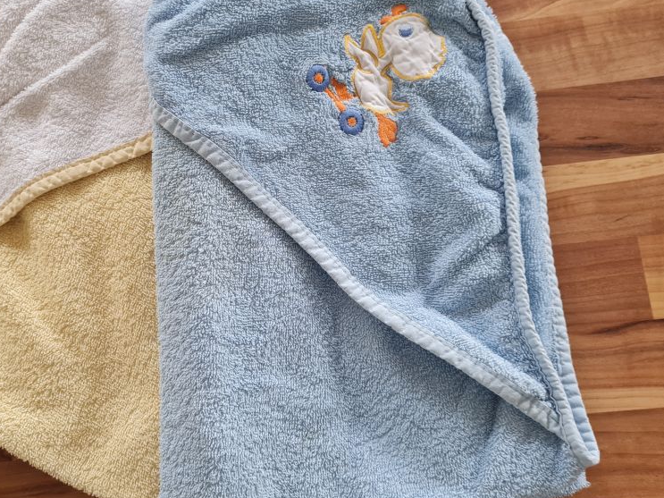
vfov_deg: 40.7
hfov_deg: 52.1
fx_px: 671
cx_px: 252
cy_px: 242
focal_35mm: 35
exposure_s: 1/100
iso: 250
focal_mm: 5.4
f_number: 1.8
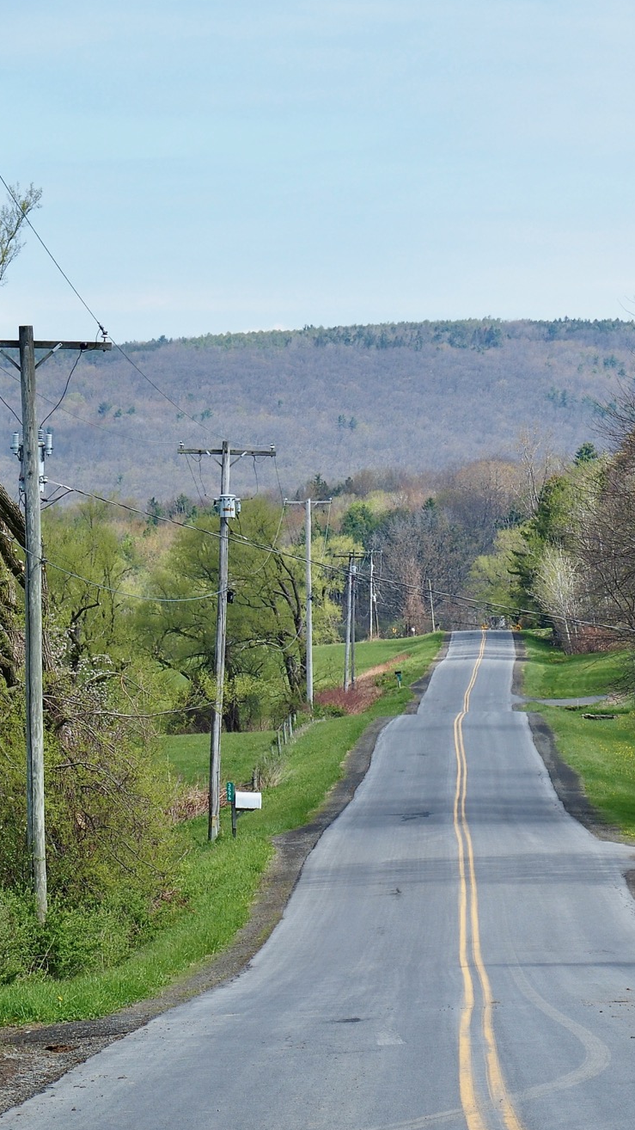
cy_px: 586
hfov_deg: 6.1
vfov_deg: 10.8
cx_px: 441
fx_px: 5958
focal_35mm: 199
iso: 100
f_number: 3.5
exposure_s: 1/800
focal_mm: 31.8
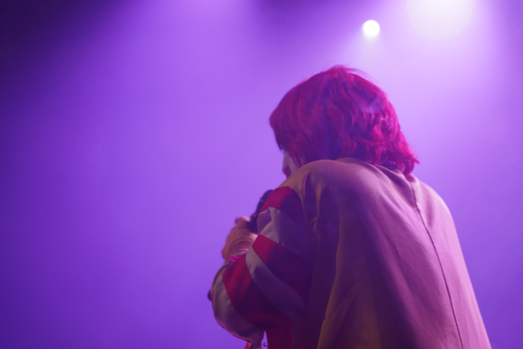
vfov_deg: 12.9
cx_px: 259
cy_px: 174
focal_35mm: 106
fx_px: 1540
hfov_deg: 19.3
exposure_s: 1/160
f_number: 4
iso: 1000
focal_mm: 105
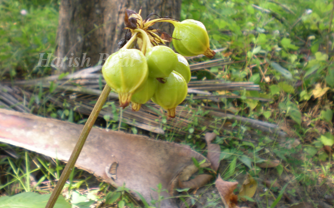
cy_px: 89
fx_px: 373
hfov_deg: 48.2
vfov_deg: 31.2
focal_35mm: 41
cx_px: 169
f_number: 3.1
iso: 64
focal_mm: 6.3
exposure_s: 1/70.7
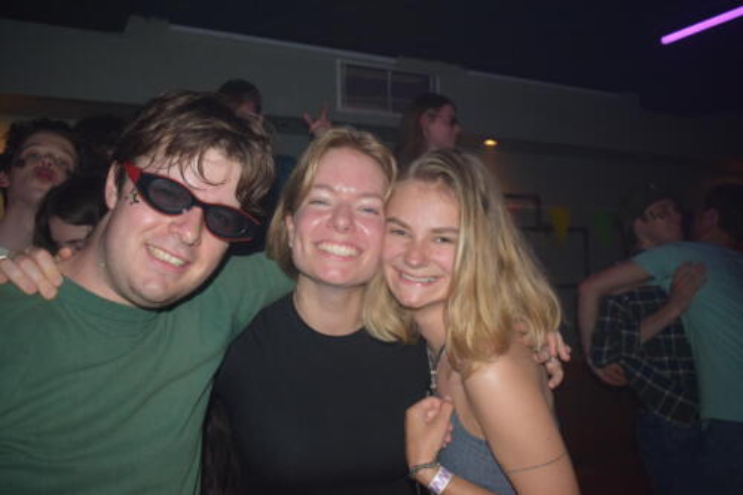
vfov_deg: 38.3
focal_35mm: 34
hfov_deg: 55.1
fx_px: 712
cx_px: 372
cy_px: 248
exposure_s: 1/60
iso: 2000
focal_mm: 23
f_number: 3.8
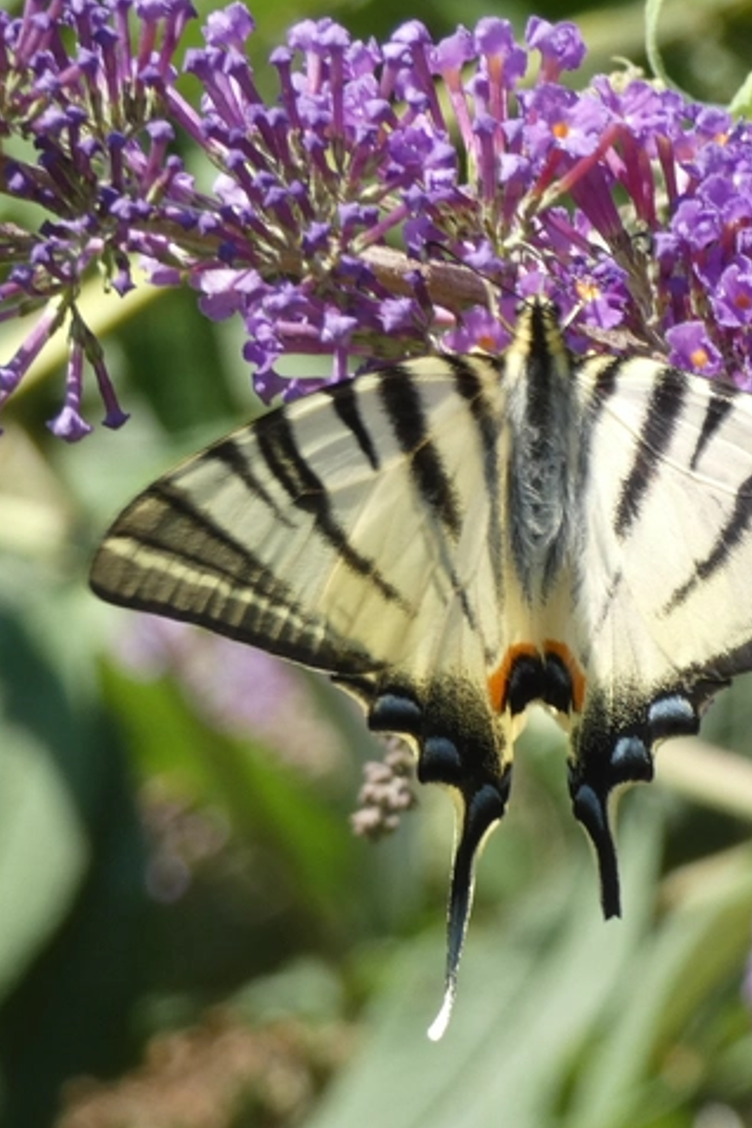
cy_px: 563
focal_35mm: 382
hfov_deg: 3.6
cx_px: 572
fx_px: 11968
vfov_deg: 5.4
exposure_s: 1/80
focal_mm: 49.1
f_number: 5.5
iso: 100
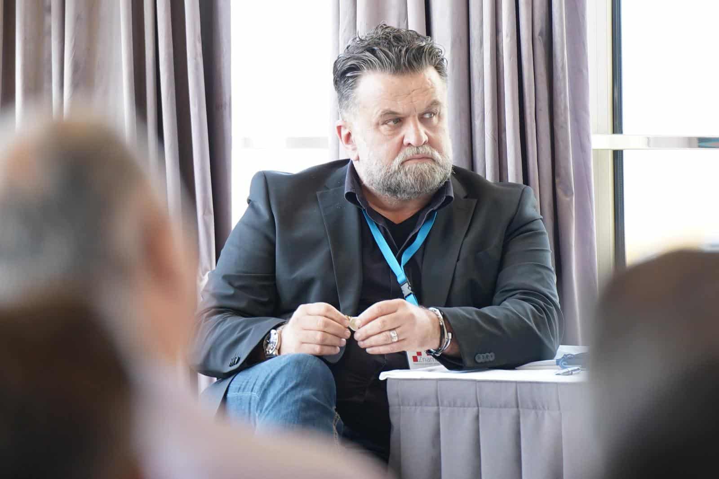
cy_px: 240
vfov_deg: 7.6
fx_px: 3595
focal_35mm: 180
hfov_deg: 11.4
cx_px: 360
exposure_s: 1/250
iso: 800
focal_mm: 180
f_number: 2.8
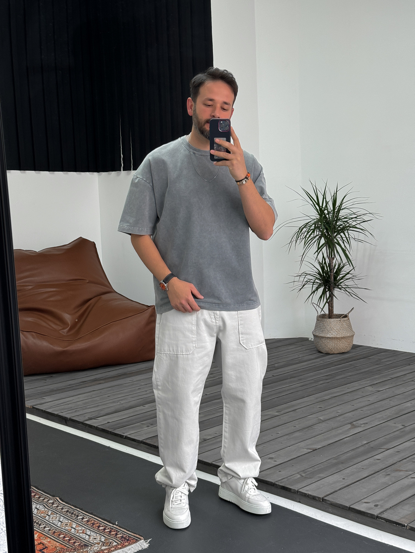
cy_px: 276
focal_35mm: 48
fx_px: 767
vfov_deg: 39.7
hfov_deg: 30.3
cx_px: 208
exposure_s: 1/70
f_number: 1.8
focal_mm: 6.86
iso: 100
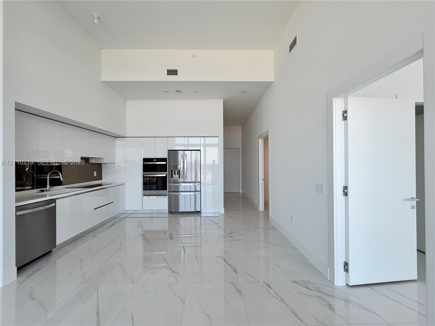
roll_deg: -0.4
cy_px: 163
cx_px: 218
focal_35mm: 14
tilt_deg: +0.2
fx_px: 176
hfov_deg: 102.1
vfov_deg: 85.6
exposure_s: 1/164
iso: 40
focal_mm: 2.22
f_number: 2.2
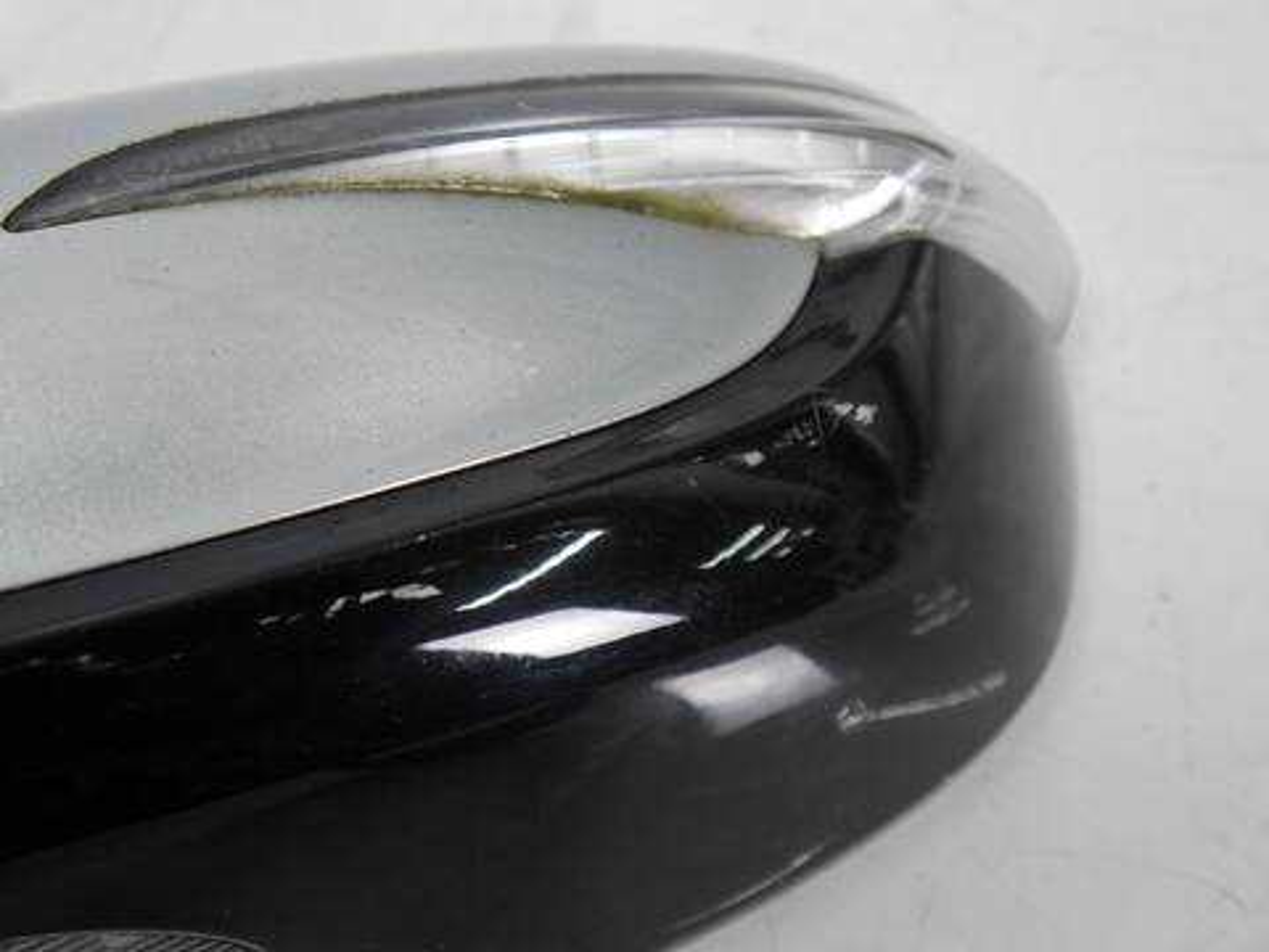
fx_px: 1833
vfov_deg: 29.1
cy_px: 476
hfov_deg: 38.2
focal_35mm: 50
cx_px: 634
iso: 1250
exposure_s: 1/60
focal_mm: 25
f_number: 4.6
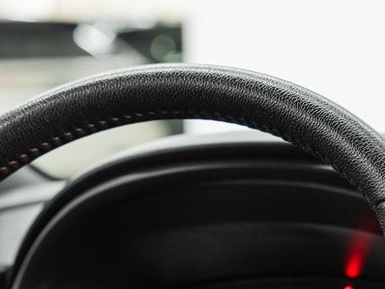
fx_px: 1802
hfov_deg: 12.2
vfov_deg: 9.0
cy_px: 395
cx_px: 116
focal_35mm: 162
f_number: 4
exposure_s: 1/40
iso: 1250
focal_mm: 53.3
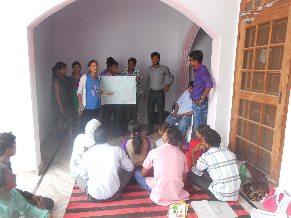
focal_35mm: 26
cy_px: 109
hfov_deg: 67.3
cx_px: 146
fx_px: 219
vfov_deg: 53.1
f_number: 3.5
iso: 125
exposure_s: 1/30
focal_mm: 4.6
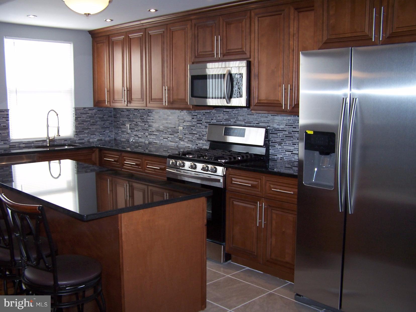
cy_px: 156
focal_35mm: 38
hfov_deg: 49.0
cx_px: 208
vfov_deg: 37.7
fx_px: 457
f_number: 2.8
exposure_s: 1/60
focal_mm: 6.3
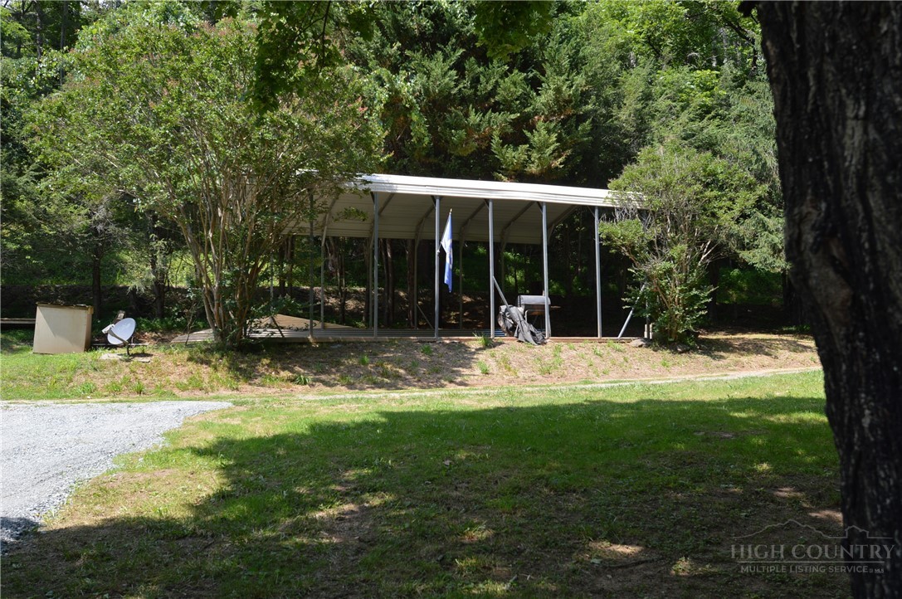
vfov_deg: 39.9
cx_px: 451
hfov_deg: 57.3
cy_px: 300
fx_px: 826
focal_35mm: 33
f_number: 5.6
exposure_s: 1/125
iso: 100
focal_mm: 22
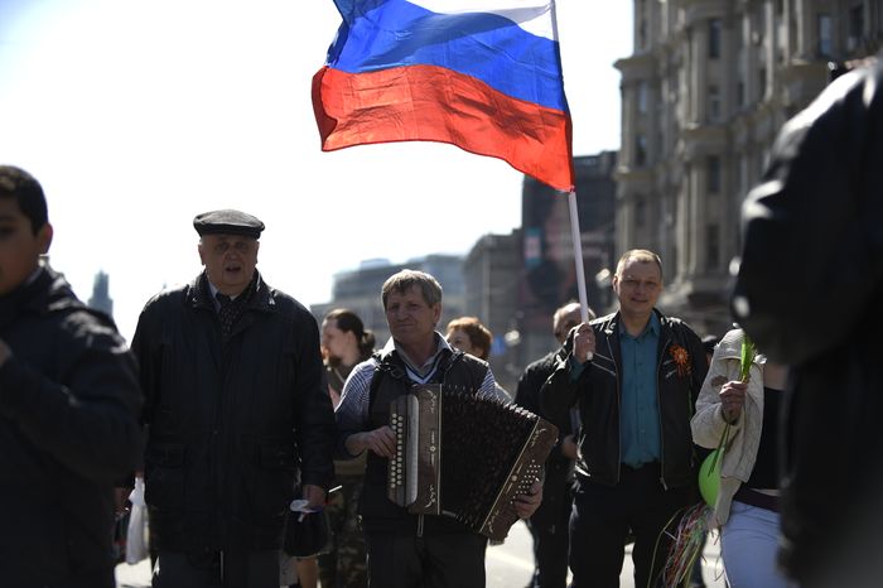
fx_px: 1912
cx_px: 442
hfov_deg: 26.0
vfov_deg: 17.5
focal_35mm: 78
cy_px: 294
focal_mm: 78
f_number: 2.8
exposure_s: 1/640
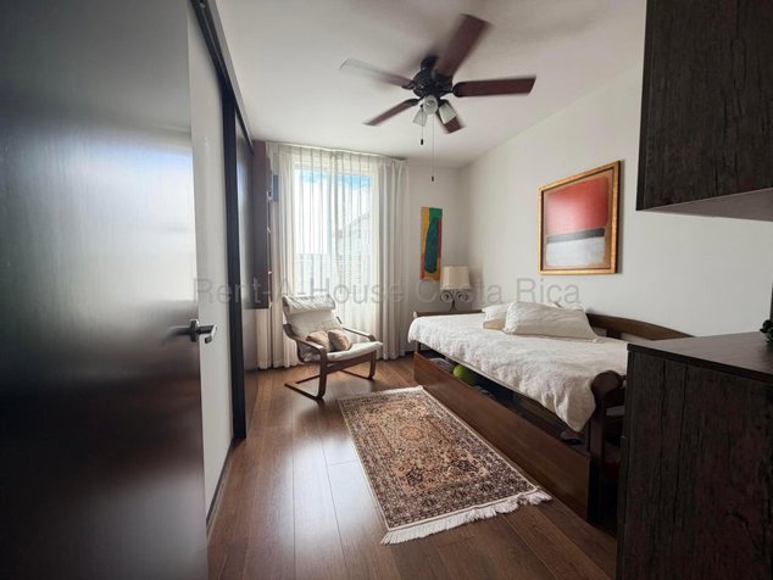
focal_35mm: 14
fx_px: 313
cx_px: 386
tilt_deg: -3.5
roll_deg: -0.1
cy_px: 290
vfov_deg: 85.7
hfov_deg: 102.0
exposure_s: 1/121
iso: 100
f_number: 2.2
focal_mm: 2.22
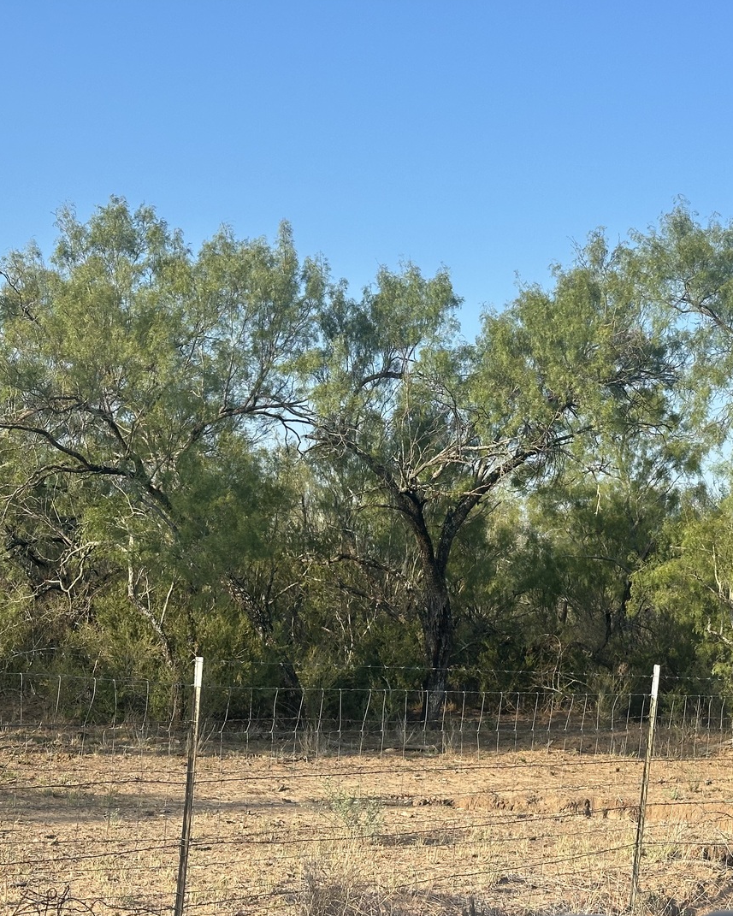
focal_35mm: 63
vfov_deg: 30.0
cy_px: 458
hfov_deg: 24.2
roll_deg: -3.4
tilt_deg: +6.2
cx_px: 436
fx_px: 1708
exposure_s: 1/1992
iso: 64
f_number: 1.78
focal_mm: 6.86
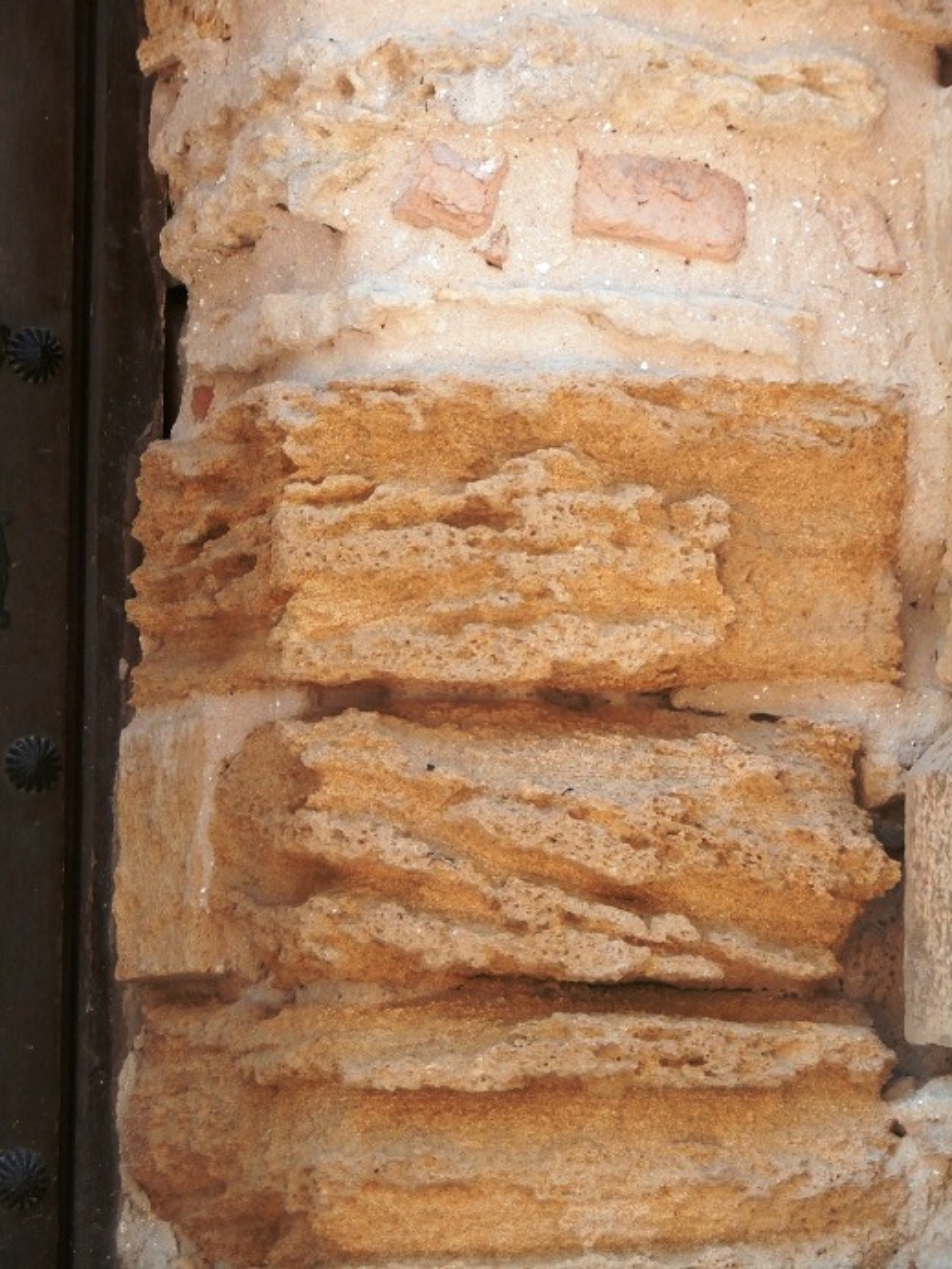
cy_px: 634
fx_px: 4034
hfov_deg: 13.5
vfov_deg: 17.9
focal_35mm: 110
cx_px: 476
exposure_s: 1/160
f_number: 5.4
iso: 100
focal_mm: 19.54
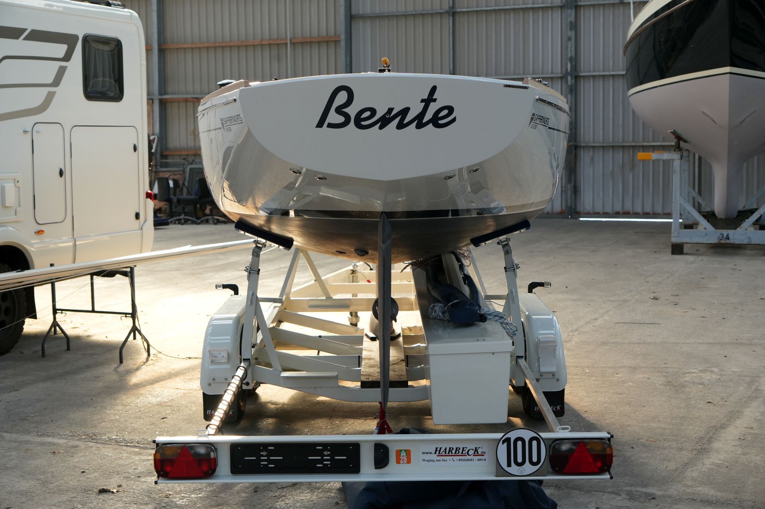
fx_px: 1211
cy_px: 254
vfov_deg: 23.8
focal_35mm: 57
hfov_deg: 35.1
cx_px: 382
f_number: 4
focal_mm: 38
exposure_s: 1/160
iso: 320
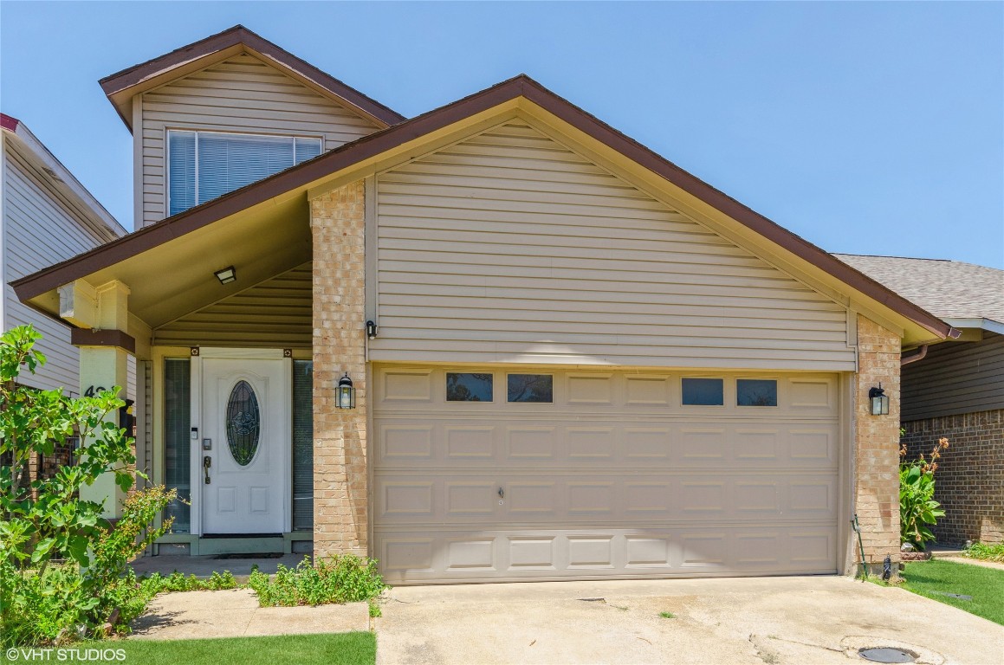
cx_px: 502
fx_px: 710
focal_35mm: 26
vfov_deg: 50.2
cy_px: 332
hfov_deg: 70.5
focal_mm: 17
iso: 100
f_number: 8
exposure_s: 1/250
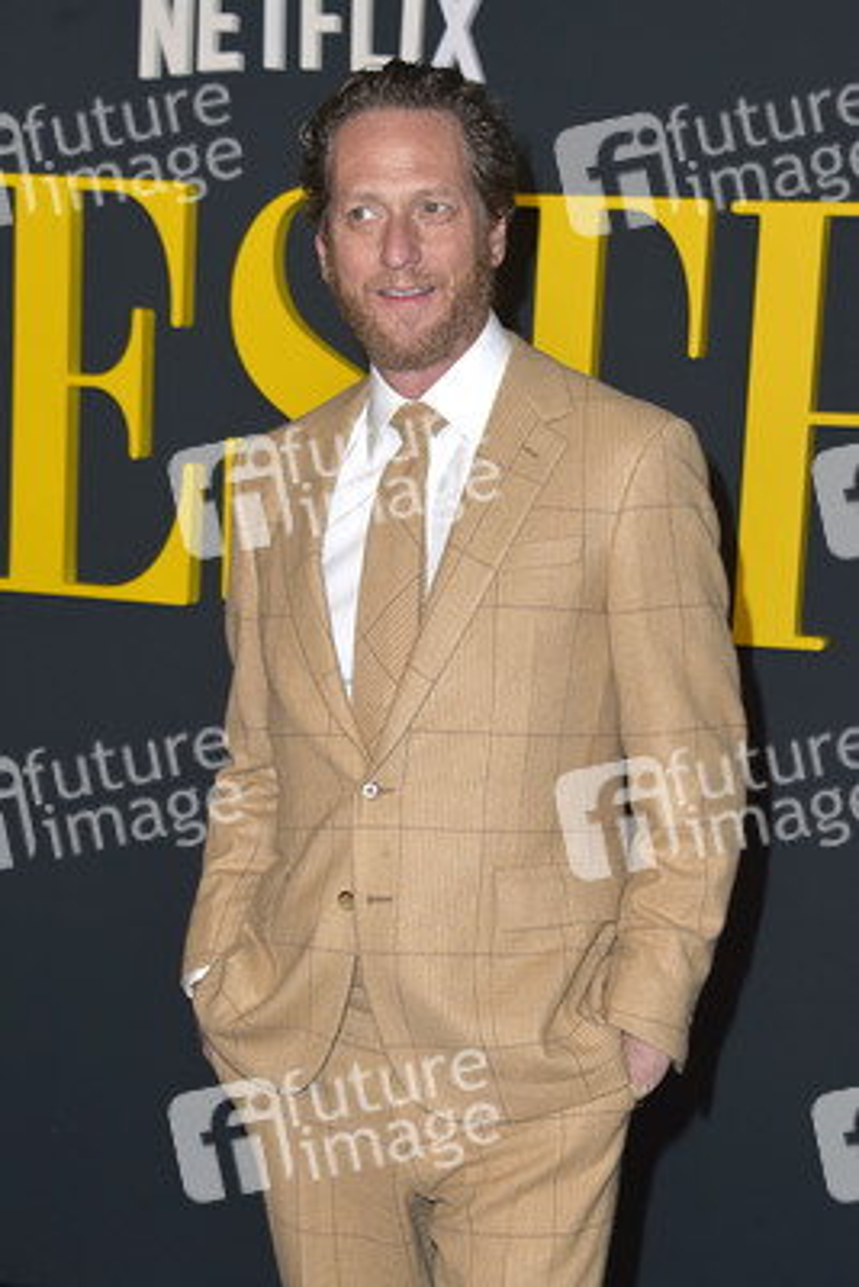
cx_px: 430
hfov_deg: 21.9
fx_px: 2217
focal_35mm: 62
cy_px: 644
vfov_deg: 32.4
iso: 320
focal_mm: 62
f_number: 6.3
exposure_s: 1/250
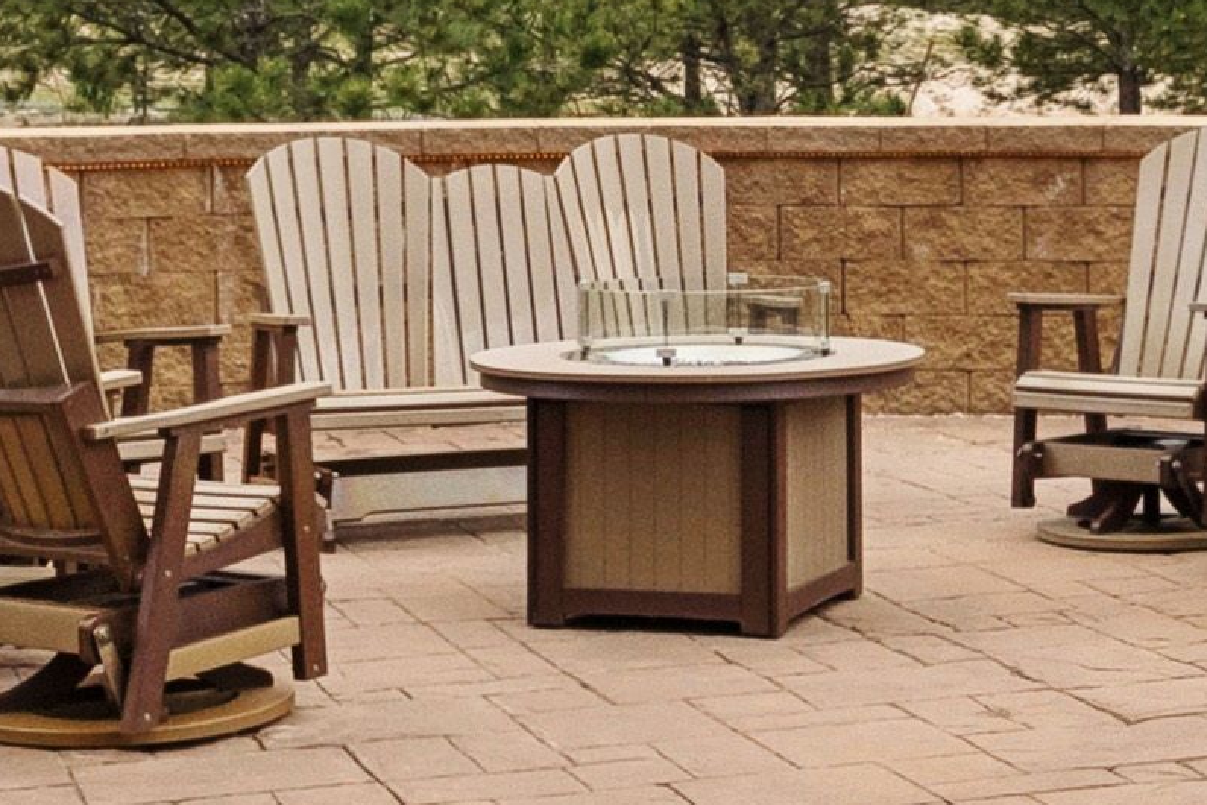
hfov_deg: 20.9
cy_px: -5
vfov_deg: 14.0
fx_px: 3218
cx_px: 1029
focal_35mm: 96
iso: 640
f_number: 11
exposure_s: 1/400
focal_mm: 18
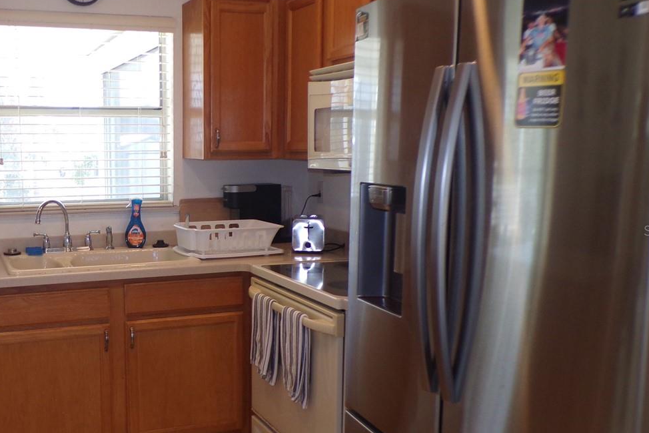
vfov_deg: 32.6
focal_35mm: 41
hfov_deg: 46.0
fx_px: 739
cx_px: 174
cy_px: 230
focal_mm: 4.3
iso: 100
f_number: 3
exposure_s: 1/70
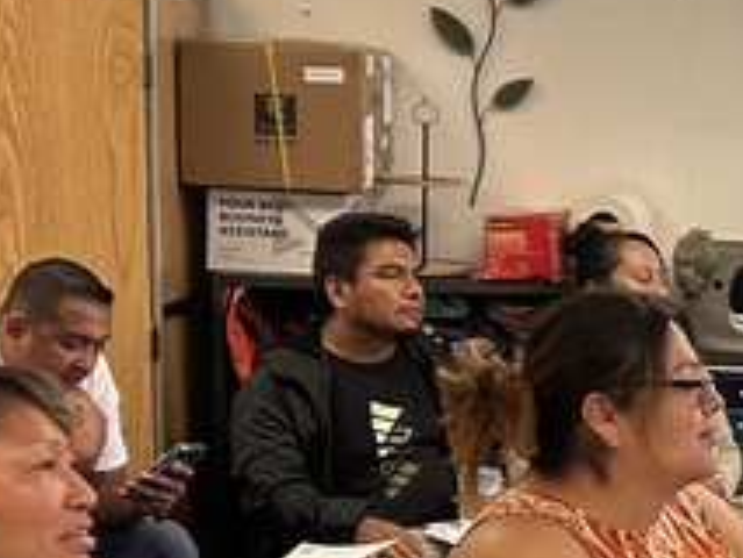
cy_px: 502
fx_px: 2685
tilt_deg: -6.6
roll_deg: -2.1
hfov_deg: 14.3
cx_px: 1231
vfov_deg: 11.8
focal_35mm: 125
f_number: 1.5
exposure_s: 1/120
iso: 100
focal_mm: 5.7
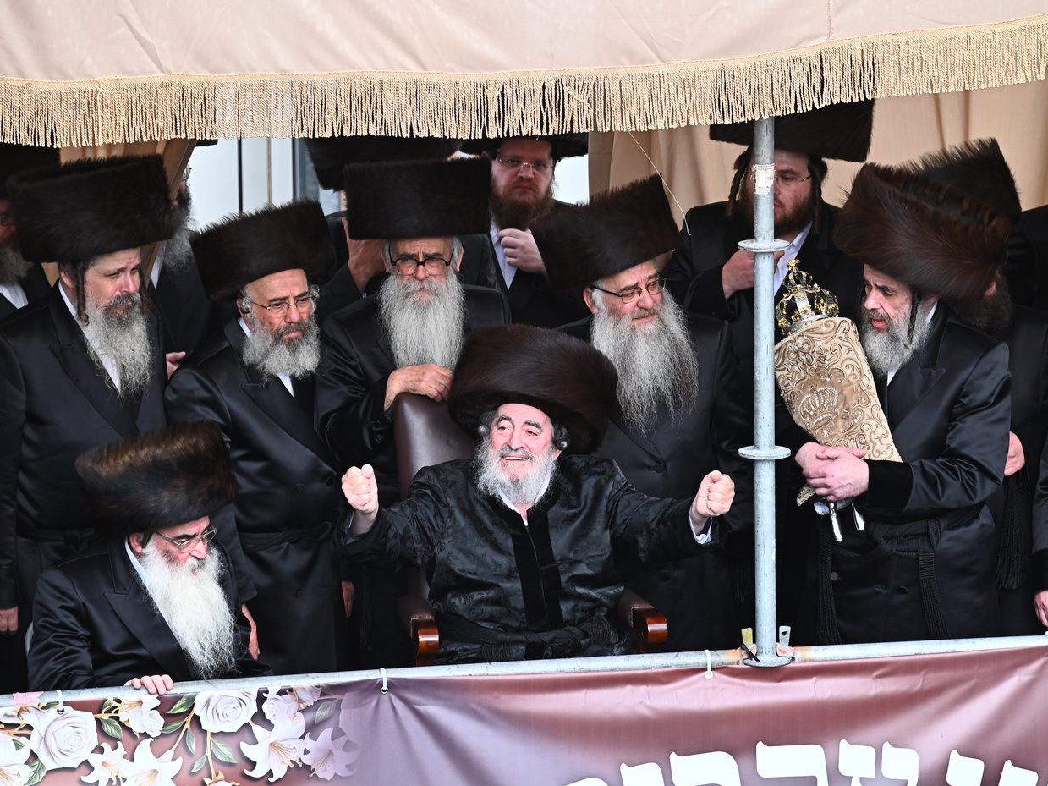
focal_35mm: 326
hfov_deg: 6.1
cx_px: 573
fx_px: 9869
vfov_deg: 4.6
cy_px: 392
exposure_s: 1/160
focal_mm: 300
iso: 250
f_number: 7.1
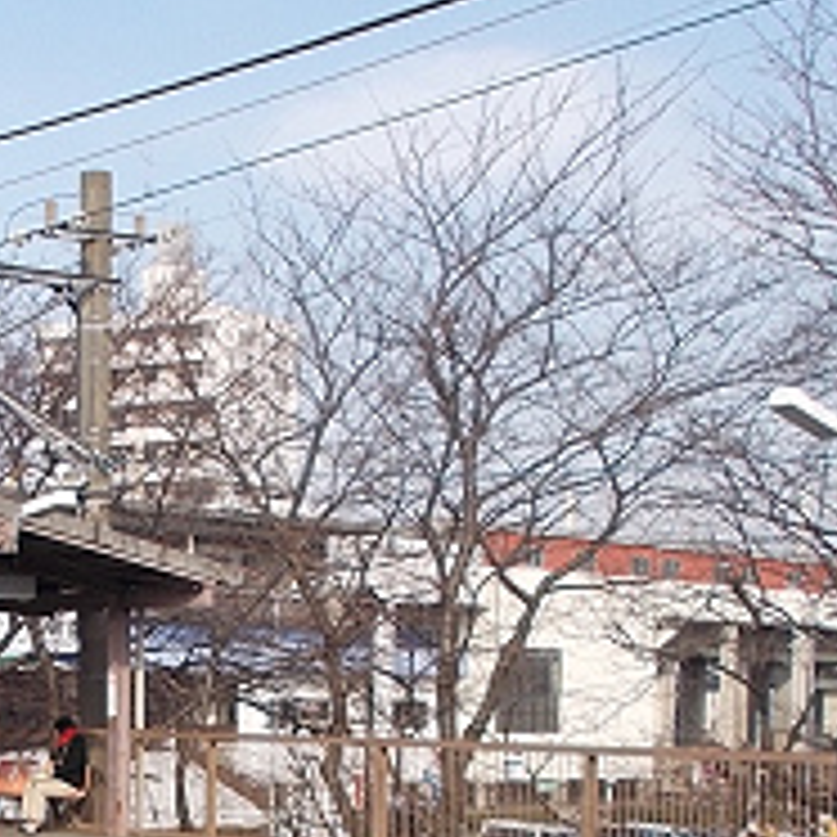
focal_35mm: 79
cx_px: 58
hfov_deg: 21.4
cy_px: 819
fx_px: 2161
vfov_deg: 21.2
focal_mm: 4.6
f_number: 3.2
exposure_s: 1/500
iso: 80
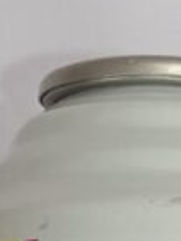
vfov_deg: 5.8
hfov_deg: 4.5
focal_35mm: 329
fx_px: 2294
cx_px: 147
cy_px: 603
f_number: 1.8
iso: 693
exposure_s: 1/50
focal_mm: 4.22
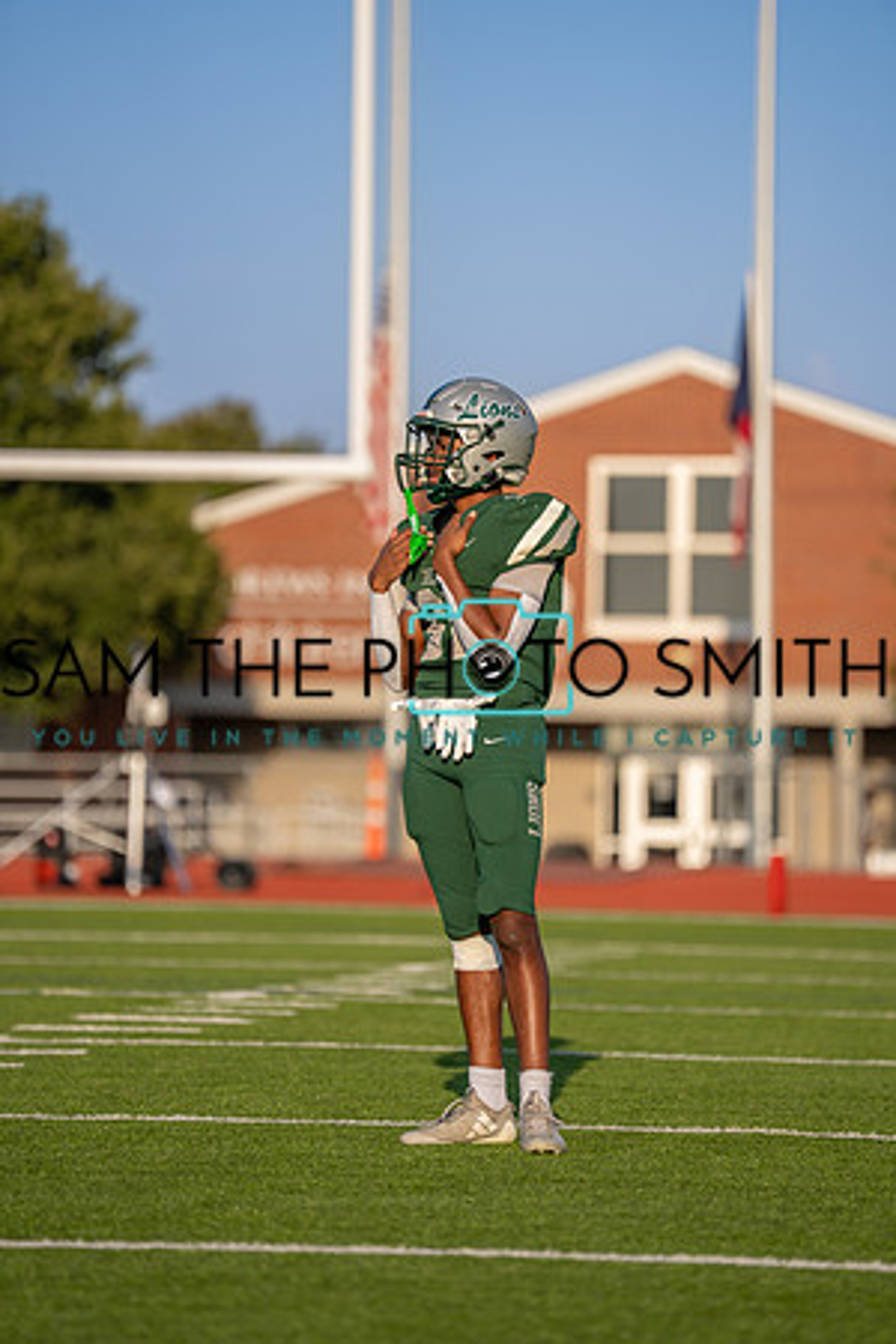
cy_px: 672
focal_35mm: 185
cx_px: 448
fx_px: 6906
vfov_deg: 11.1
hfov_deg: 7.4
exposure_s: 1/2000
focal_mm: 185
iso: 100
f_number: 2.8
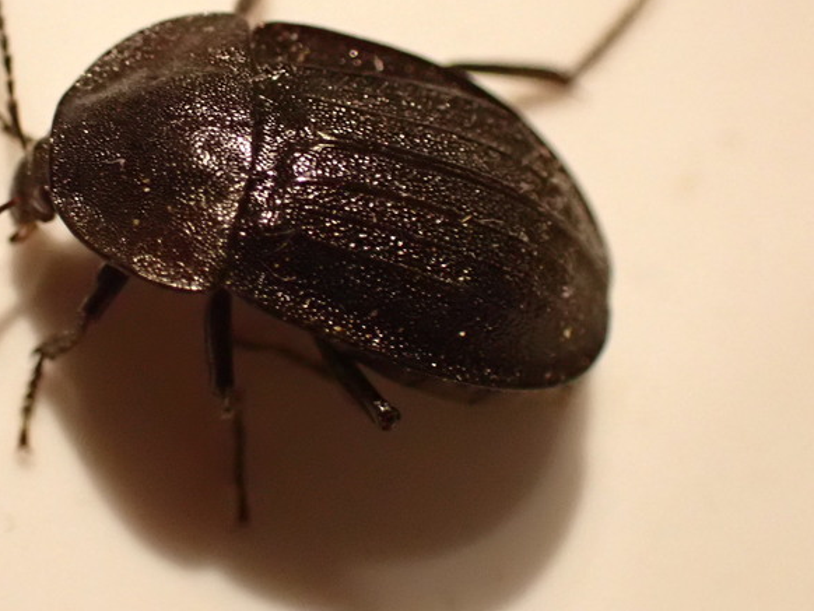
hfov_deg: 18.8
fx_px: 2447
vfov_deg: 14.2
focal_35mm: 104
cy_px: 208
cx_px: 247
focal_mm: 12.73
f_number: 3.9
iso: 1600
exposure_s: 1/30
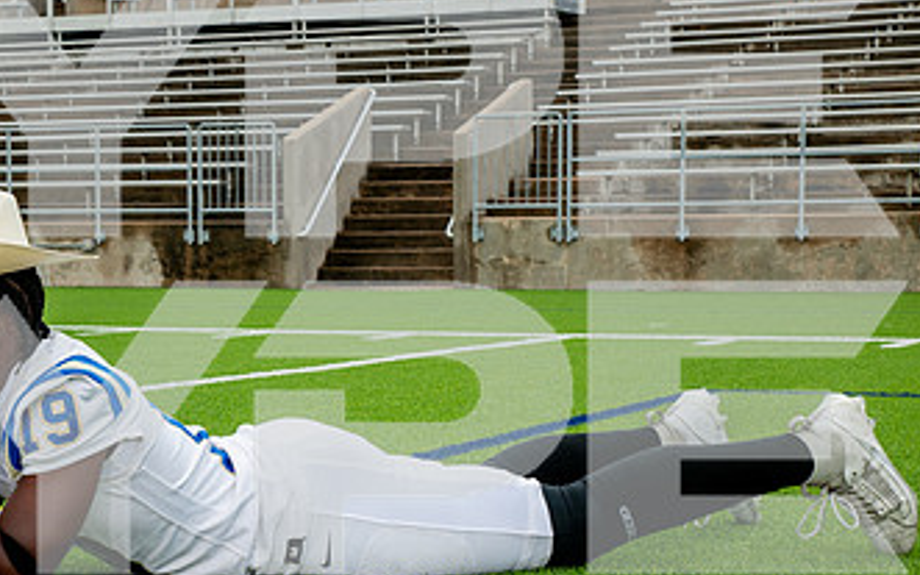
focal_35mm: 93
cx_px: 200
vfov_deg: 14.0
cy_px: 429
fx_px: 2332
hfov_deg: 22.1
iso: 200
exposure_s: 1/320
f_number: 7.1
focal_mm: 52
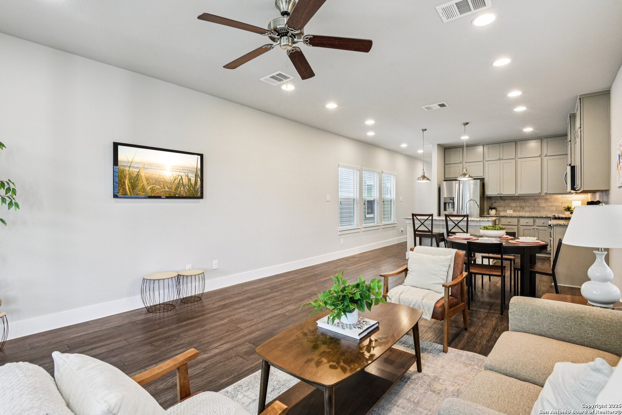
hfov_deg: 96.7
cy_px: 208
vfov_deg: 73.7
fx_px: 276
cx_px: 311
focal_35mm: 16
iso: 1600
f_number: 8
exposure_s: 1/15
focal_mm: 16
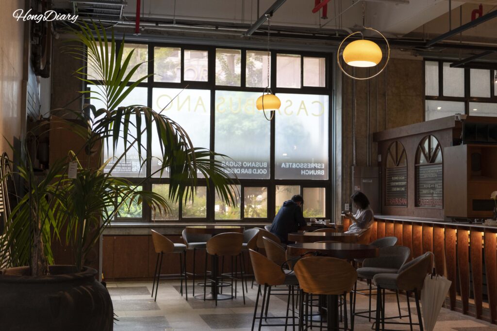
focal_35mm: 49
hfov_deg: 40.3
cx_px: 248
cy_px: 166
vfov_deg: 27.5
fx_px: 677
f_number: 5.6
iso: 1600
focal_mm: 49
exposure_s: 1/160
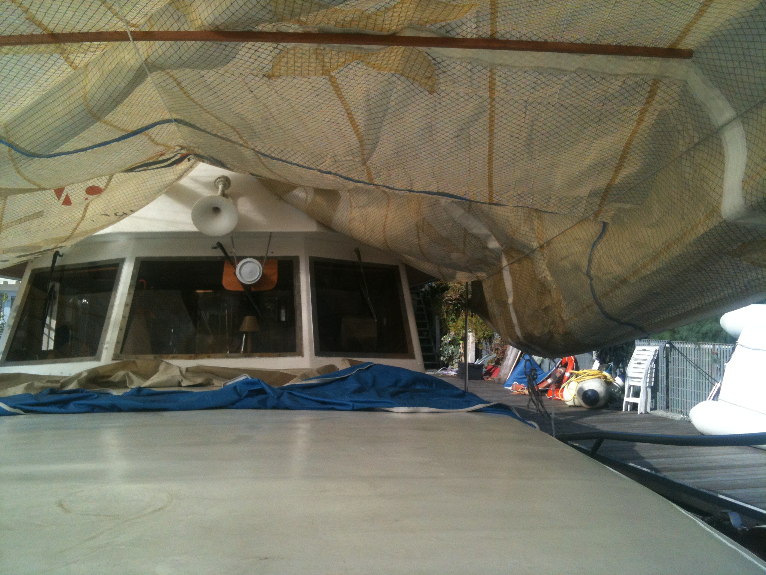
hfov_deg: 52.6
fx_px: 774
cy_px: 288
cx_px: 383
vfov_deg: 40.7
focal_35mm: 35
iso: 64
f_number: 2.8
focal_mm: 3.85
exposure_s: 1/1272
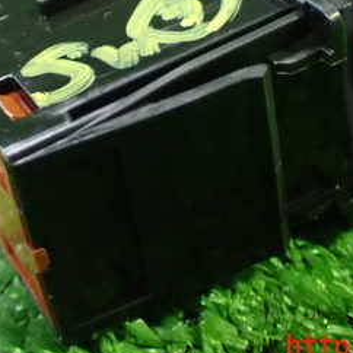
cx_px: 178
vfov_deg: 19.0
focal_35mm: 90
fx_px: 1038
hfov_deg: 19.3
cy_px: 38
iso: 1250
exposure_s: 1/40
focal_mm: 7.31
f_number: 2.8
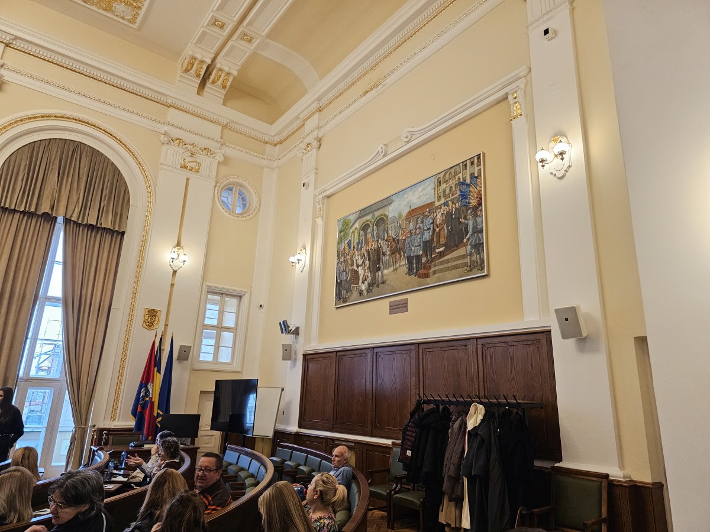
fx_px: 472
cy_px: 266
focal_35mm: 23
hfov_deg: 73.9
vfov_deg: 58.9
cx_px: 355
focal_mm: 6.3
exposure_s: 1/100
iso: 400
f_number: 1.7
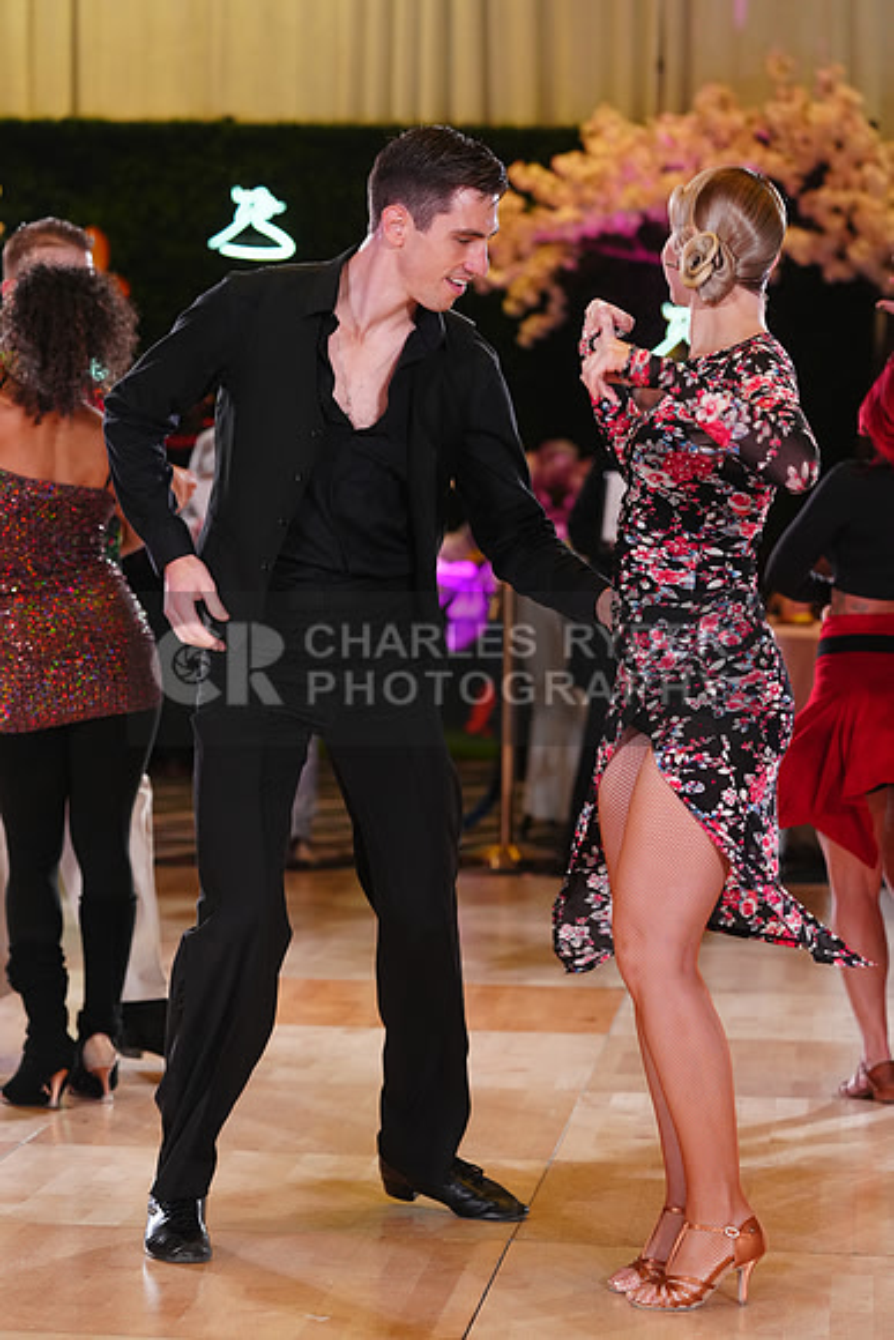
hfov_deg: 11.3
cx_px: 447
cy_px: 670
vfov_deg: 16.9
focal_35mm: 121
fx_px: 4504
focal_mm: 121
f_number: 4
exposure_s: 1/400
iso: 2000
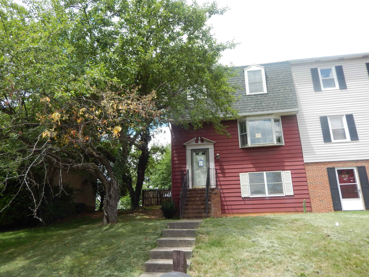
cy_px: 138
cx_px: 184
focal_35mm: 25
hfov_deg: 69.4
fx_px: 266
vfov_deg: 54.9
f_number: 3.4
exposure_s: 1/500
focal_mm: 4.5
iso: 125
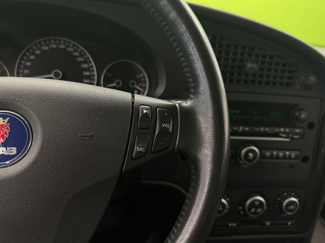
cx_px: 162
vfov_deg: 56.8
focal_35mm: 24
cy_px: 122
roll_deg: -5.4
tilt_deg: -20.6
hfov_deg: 71.6
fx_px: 225
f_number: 1.78
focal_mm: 6.76
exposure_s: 1/50
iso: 400
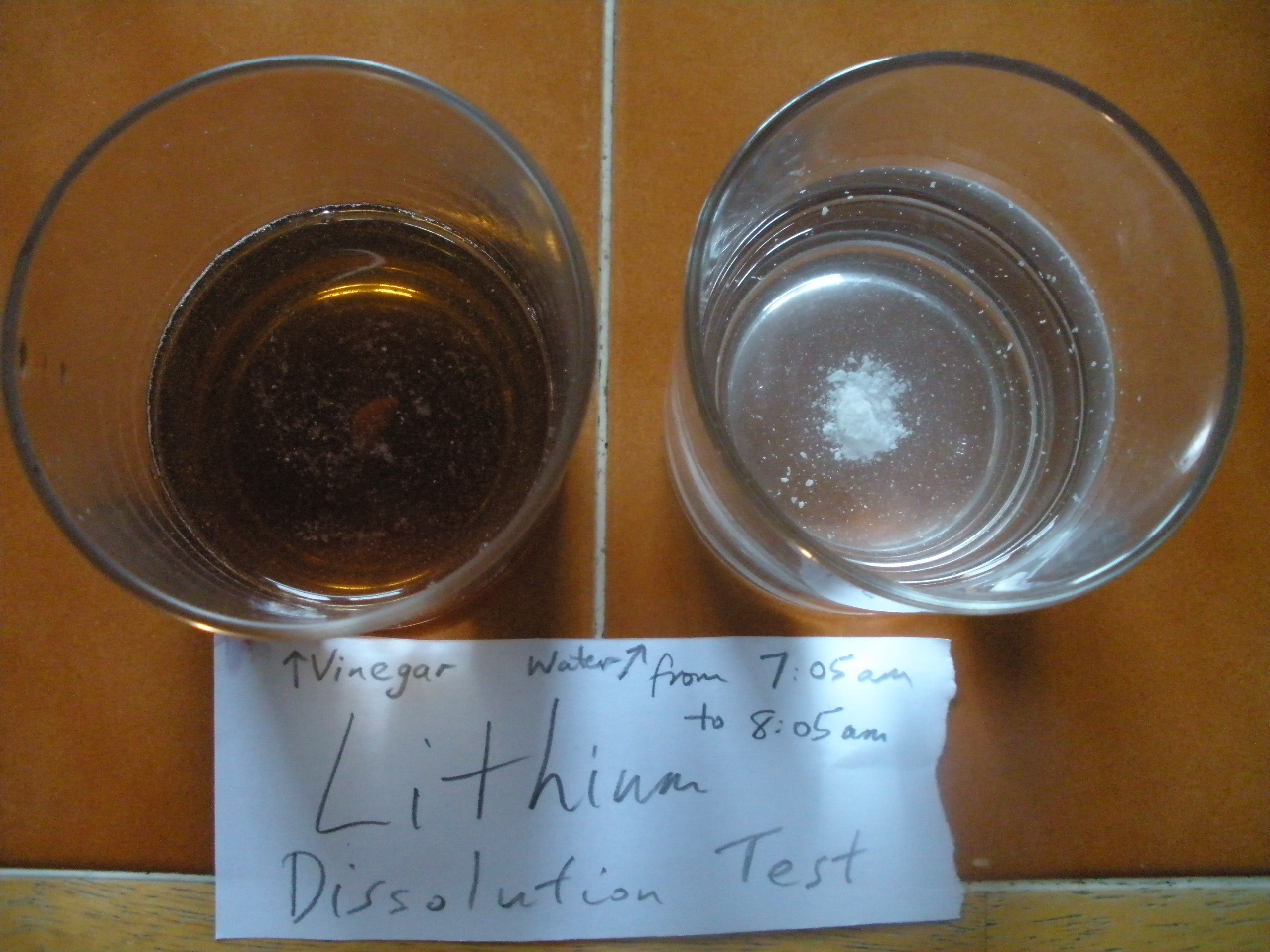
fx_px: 1321
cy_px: 476
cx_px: 635
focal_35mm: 36
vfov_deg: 39.7
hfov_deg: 51.4
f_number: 3.5
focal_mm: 6.3
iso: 800
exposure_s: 1/40
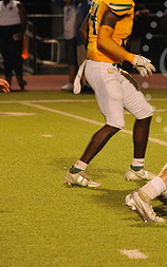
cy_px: 66
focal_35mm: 467
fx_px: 3403
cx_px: 242
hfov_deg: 2.8
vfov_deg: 4.5
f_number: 7.1
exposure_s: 1/160
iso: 3200
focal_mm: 200
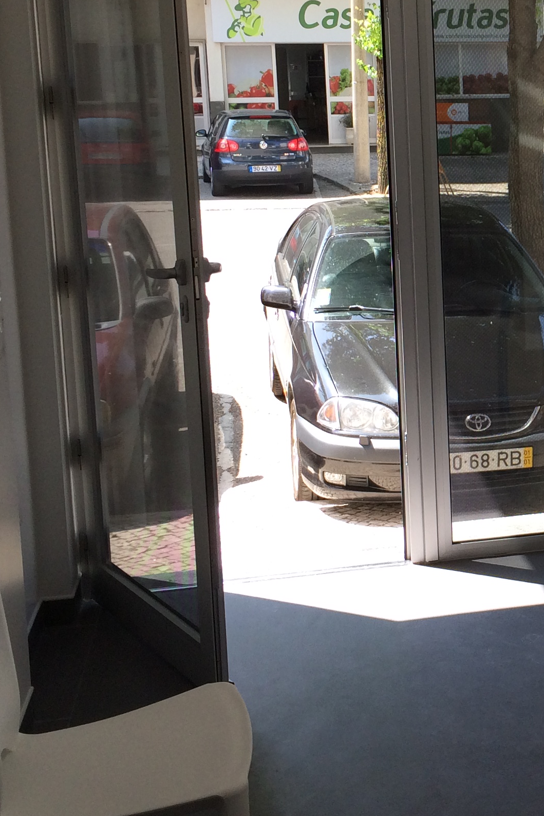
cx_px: 671
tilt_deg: -9.0
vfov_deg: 32.2
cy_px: 285
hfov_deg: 20.4
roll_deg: -0.4
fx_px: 1405
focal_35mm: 62
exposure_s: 1/247
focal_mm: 4.15
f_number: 2.2
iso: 32
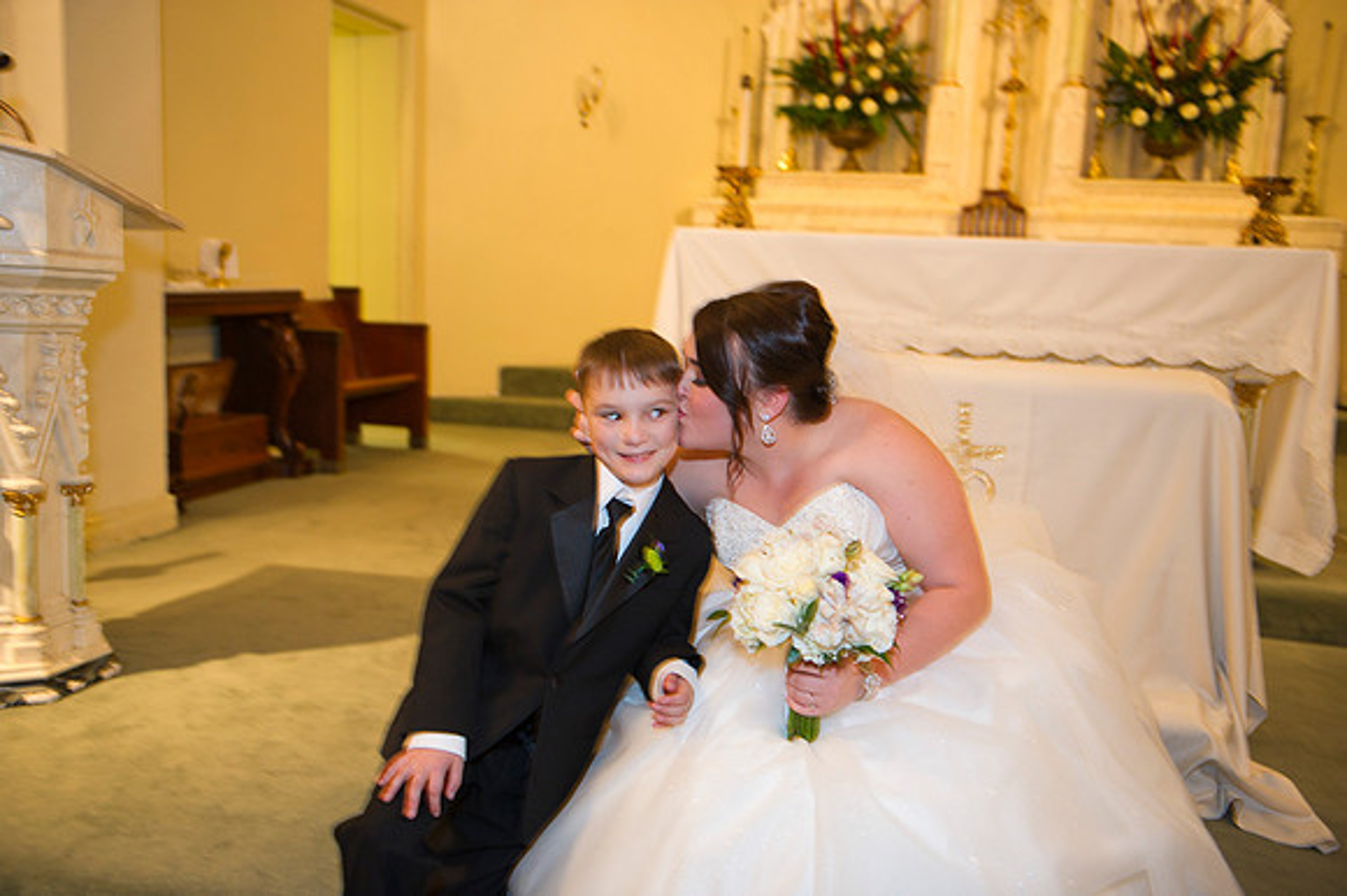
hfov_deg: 58.7
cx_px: 674
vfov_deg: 41.1
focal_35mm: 32
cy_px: 448
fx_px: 1197
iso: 1250
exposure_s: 1/60
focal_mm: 32
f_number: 2.8
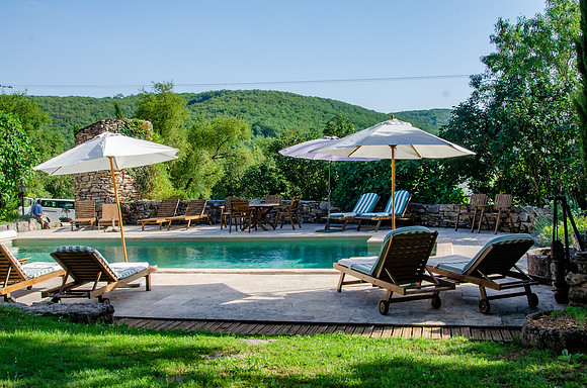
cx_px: 294
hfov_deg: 53.2
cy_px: 194
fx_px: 586
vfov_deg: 36.7
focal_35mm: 36
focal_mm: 24
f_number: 10
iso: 500
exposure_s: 1/400
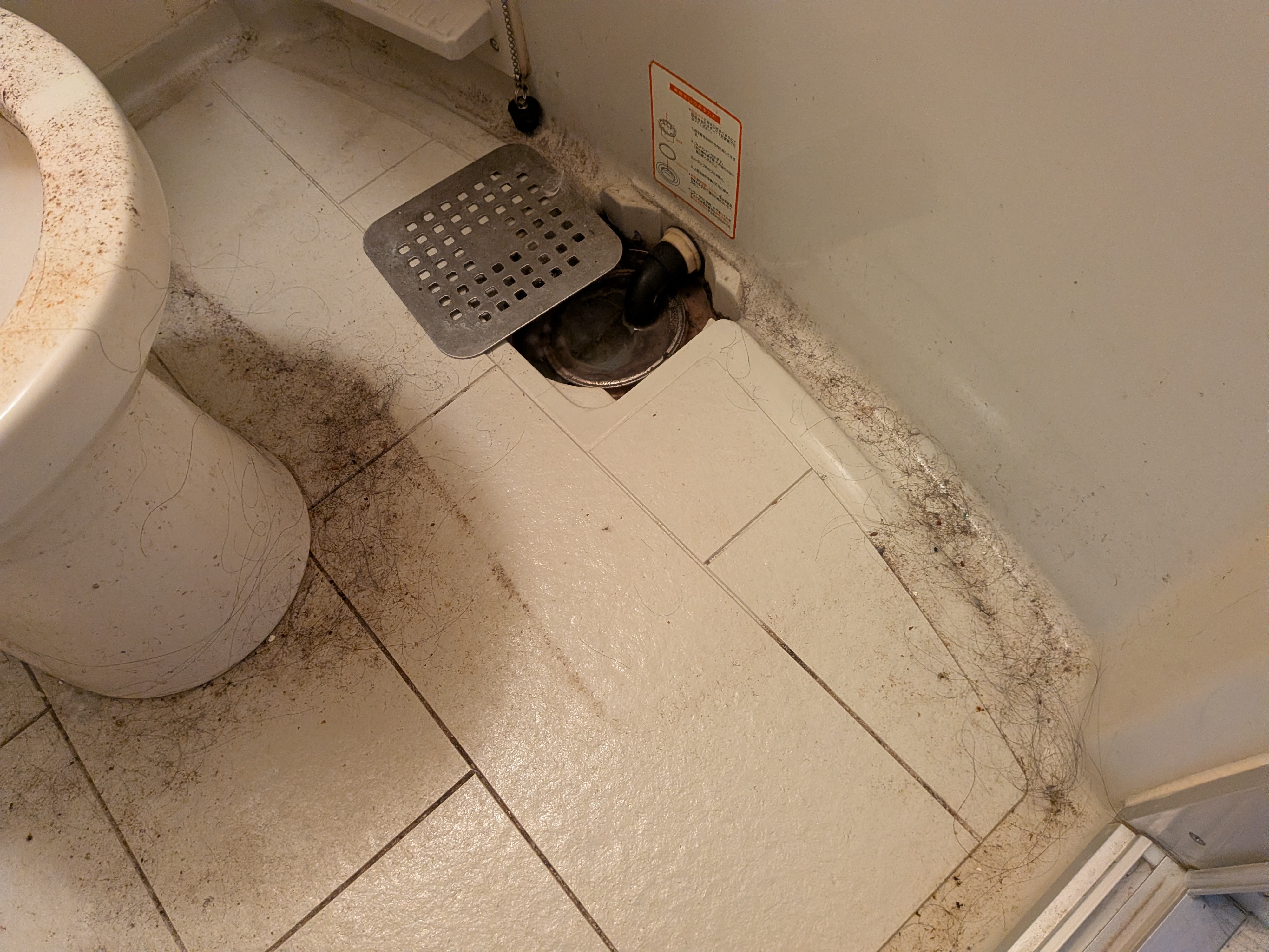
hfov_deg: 71.6
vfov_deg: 56.8
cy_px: 476
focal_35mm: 24
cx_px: 634
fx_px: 880
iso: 976
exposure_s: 1/60
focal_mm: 4.53
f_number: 1.7
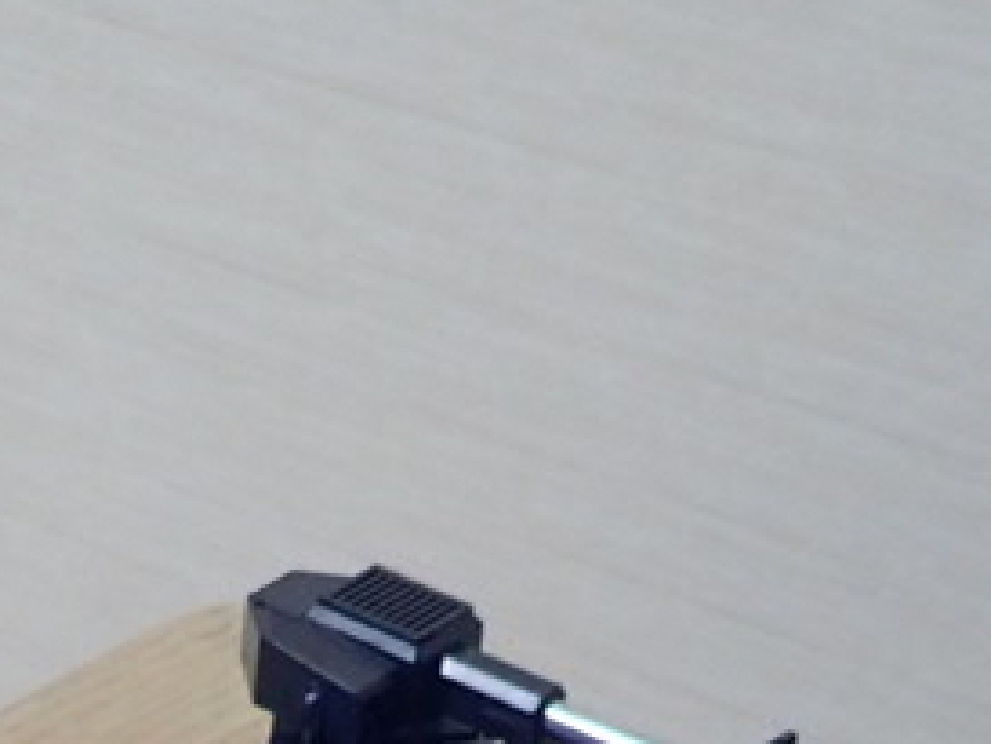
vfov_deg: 11.7
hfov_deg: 17.7
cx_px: 192
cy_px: 1615
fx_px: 3151
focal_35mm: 110
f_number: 2
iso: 200
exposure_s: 1/40
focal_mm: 4.5
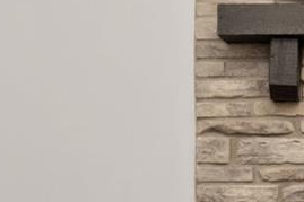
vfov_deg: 20.1
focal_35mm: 67
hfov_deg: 27.2
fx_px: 565
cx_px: 348
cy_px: 161
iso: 250
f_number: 5.6
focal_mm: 12
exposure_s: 1/25
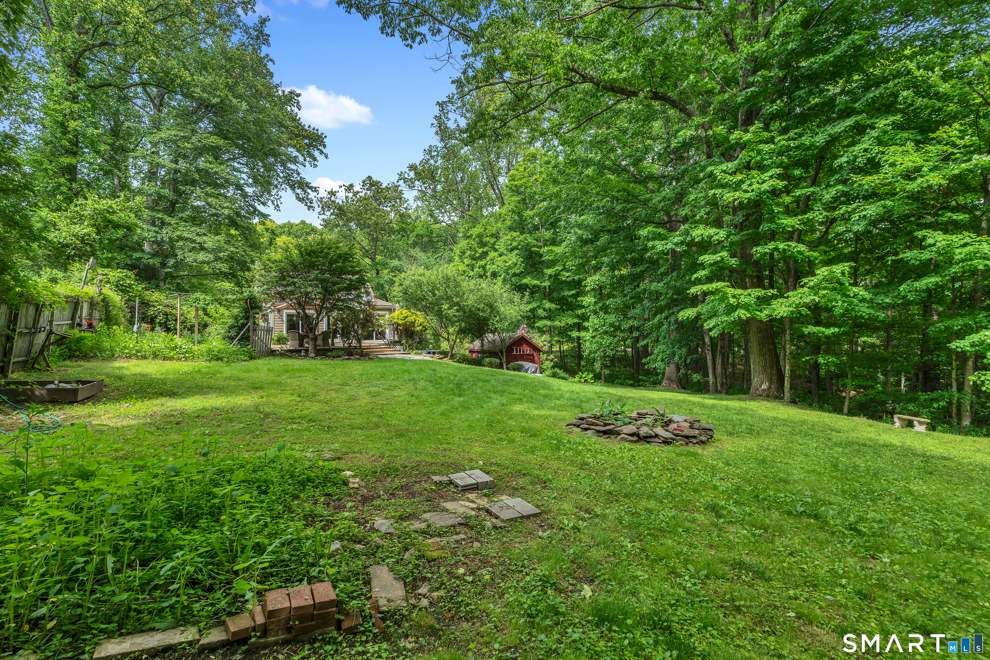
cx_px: 495
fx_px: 440
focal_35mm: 16
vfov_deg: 73.7
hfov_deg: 96.7
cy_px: 330
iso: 500
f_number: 8
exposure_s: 1/100
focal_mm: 16
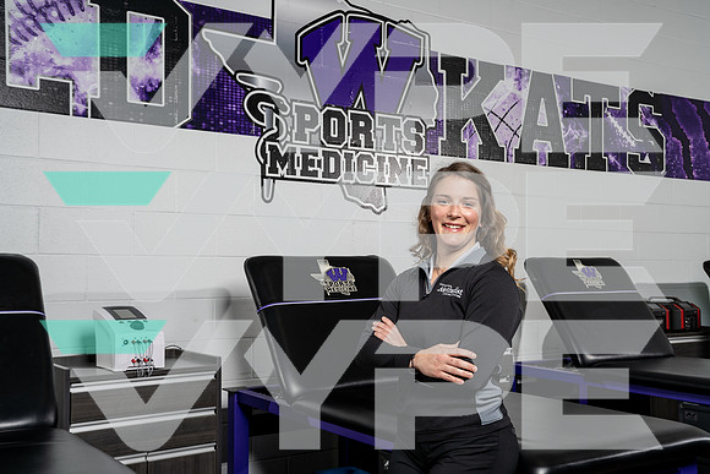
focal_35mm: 41
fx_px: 809
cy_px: 237
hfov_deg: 47.4
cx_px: 355
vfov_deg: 32.6
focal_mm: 41
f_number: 8
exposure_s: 1/250
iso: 200
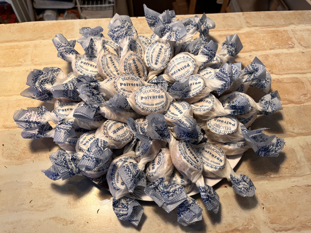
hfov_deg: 67.3
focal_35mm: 26
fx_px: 234
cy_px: 116
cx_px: 156
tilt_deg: -59.7
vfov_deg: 53.1
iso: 80
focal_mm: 5.1
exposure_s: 1/100
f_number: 1.6
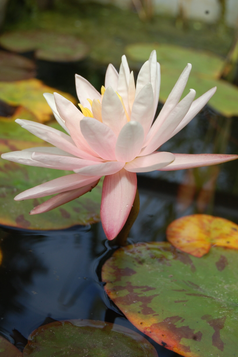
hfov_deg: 15.9
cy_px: 185
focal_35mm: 86
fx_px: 850
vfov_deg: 23.8
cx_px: 121
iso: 200
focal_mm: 55
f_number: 8
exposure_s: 1/250
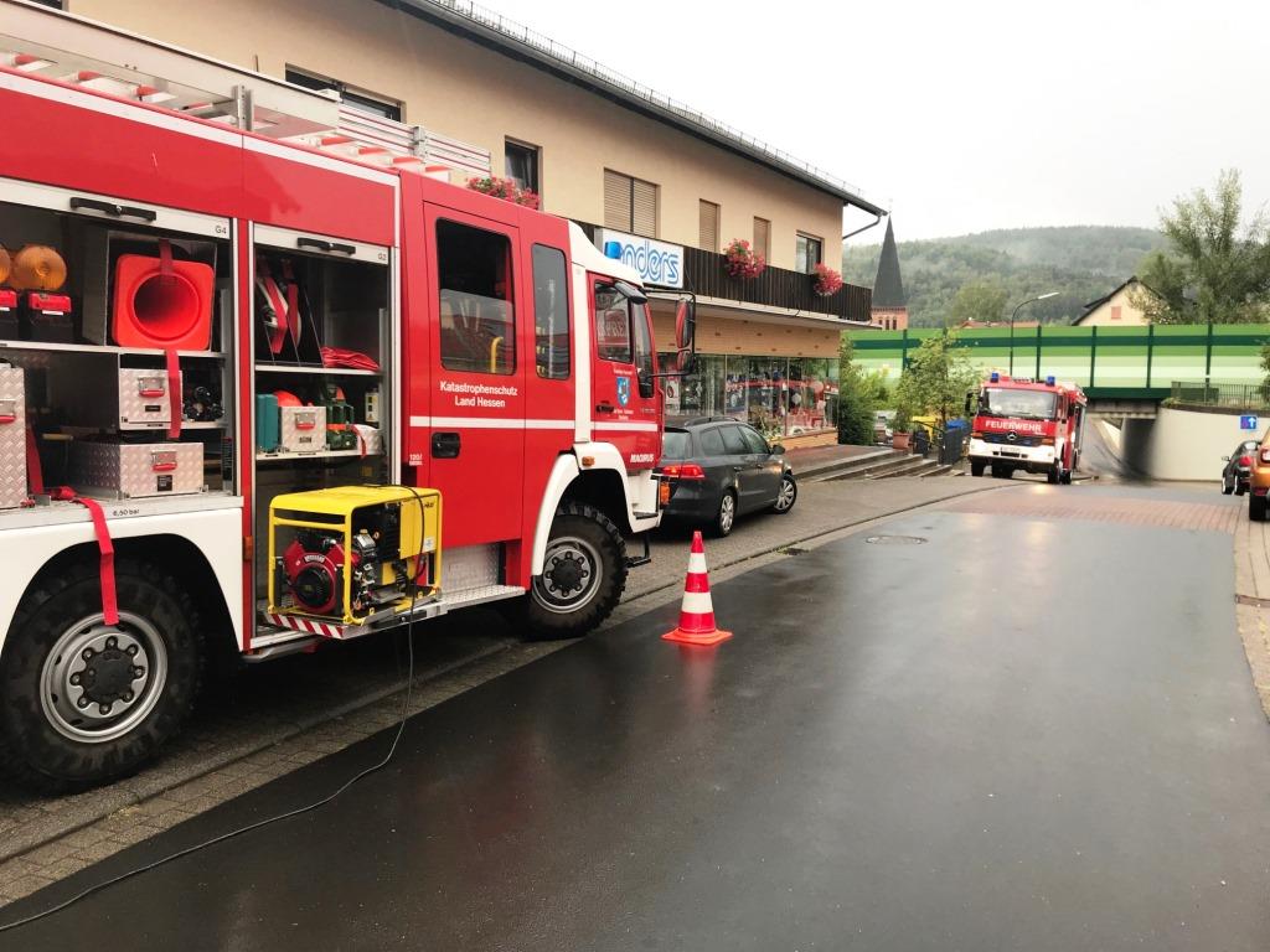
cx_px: 635
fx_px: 1027
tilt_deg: -6.5
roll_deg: -0.5
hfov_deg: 63.4
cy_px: 476
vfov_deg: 49.7
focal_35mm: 28
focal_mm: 3.99
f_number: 1.8
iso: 25
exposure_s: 1/100
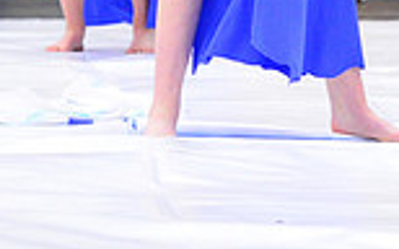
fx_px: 3629
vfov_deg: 3.9
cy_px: -324
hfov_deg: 6.3
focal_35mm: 334
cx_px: 155
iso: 6400
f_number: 2.8
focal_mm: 112
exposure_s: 1/320
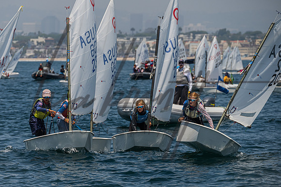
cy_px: 112
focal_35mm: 291
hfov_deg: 7.1
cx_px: 101
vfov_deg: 4.7
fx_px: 2272
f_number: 8
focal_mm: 220
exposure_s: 1/2000
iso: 320
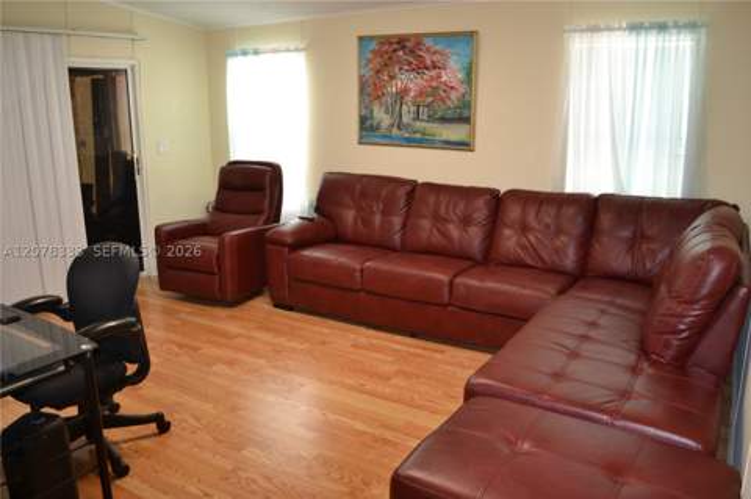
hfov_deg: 67.4
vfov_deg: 47.8
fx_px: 563
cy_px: 250
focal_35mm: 27
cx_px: 376
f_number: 3.5
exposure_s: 1/60
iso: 400
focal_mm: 18
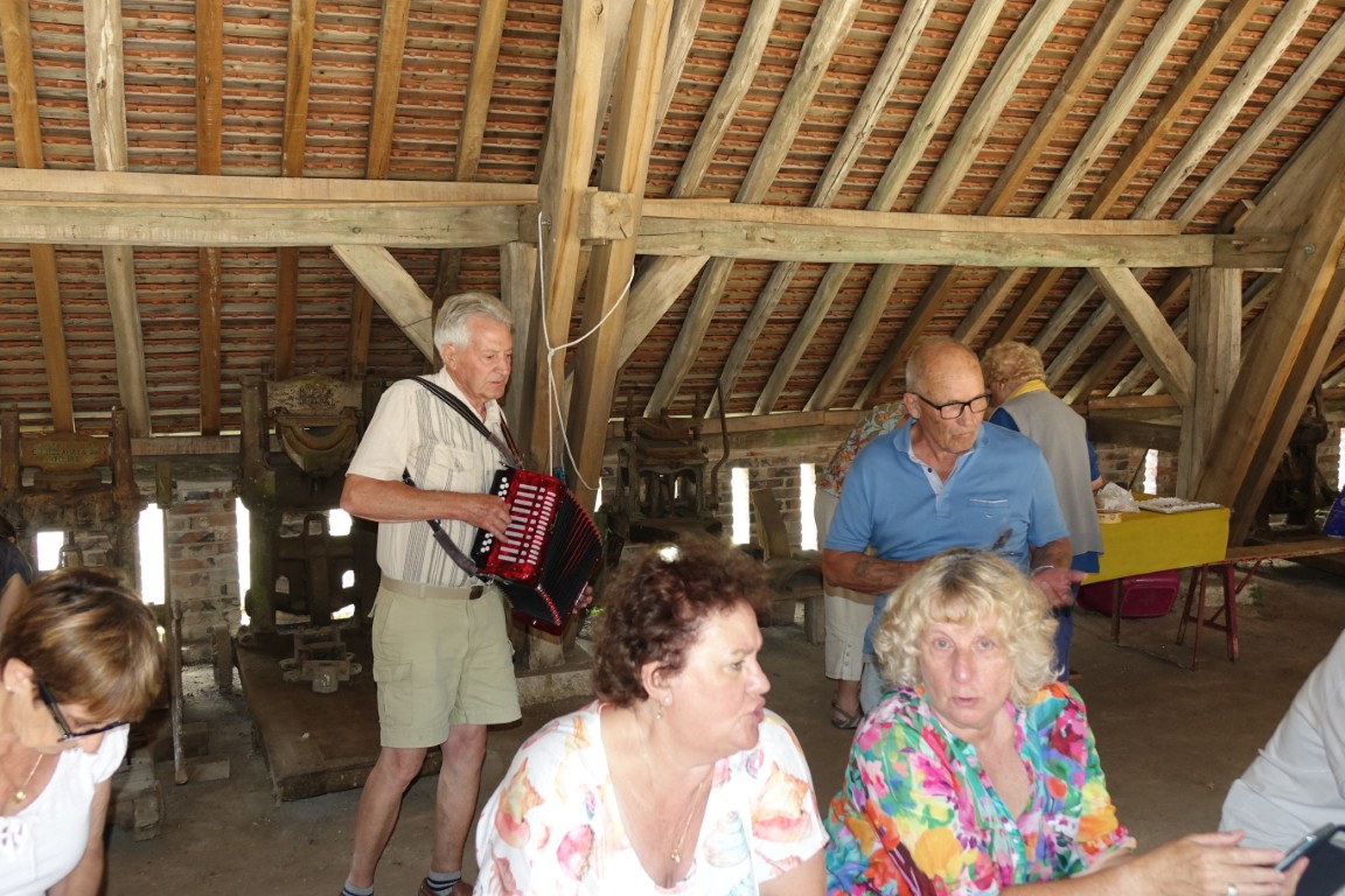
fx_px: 1195
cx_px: 672
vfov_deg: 41.1
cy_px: 448
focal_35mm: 32
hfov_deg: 58.7
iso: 320
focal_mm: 11.56
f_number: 2.8
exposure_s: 1/40
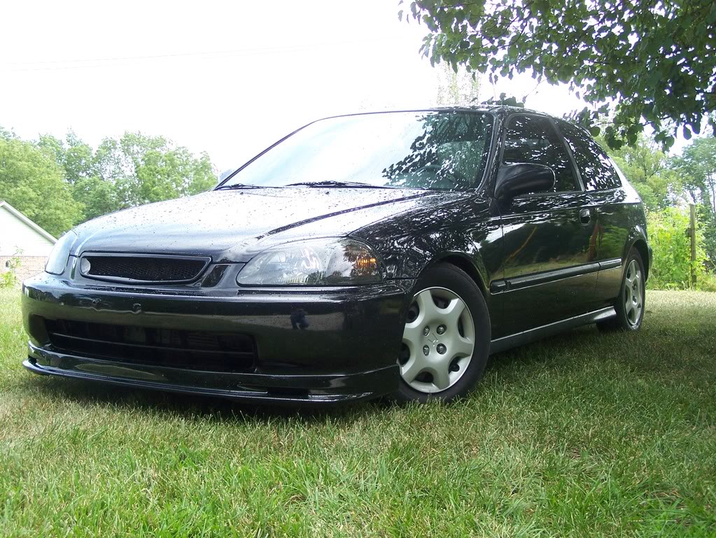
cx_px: 358
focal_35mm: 48
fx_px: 994
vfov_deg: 30.3
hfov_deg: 39.6
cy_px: 269
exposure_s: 1/200
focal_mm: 8
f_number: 3
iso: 100
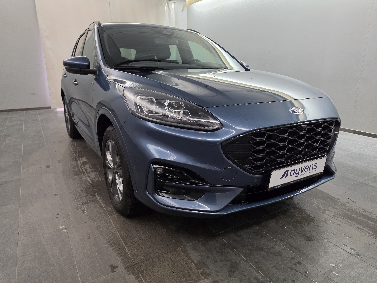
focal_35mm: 23
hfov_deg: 73.9
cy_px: 142
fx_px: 250
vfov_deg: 58.9
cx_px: 188
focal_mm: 6.5
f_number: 1.4
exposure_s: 1/120
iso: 400
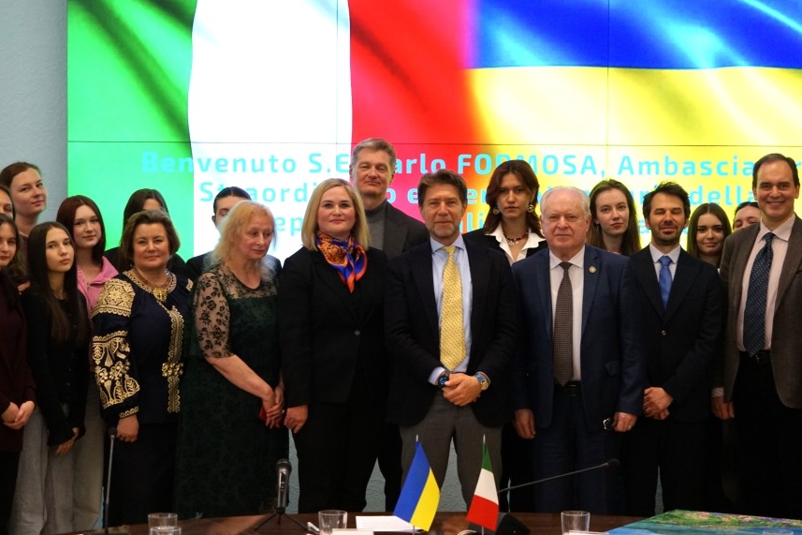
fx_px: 2183
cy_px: 282
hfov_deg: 20.8
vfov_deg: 14.0
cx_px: 439
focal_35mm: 98
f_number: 5.6
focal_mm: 82
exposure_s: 1/100
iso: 1250
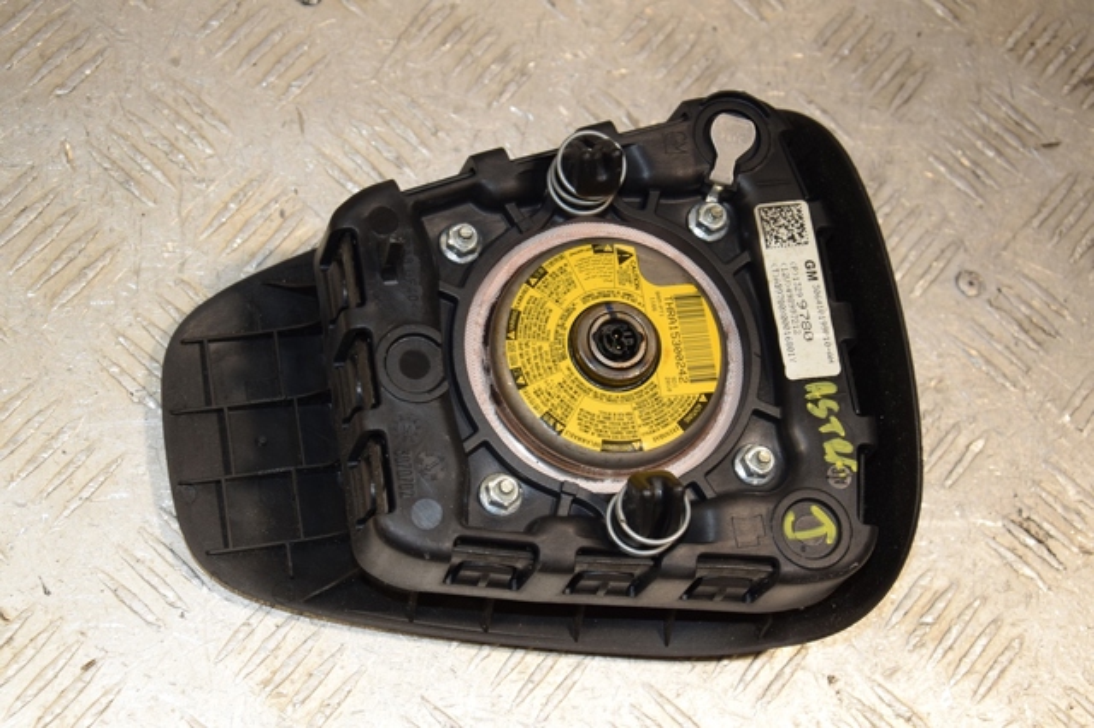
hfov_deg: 29.9
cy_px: 364
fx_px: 2050
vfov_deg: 20.1
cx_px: 547
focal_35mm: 68
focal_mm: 45
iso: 800
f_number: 7.1
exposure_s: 1/200
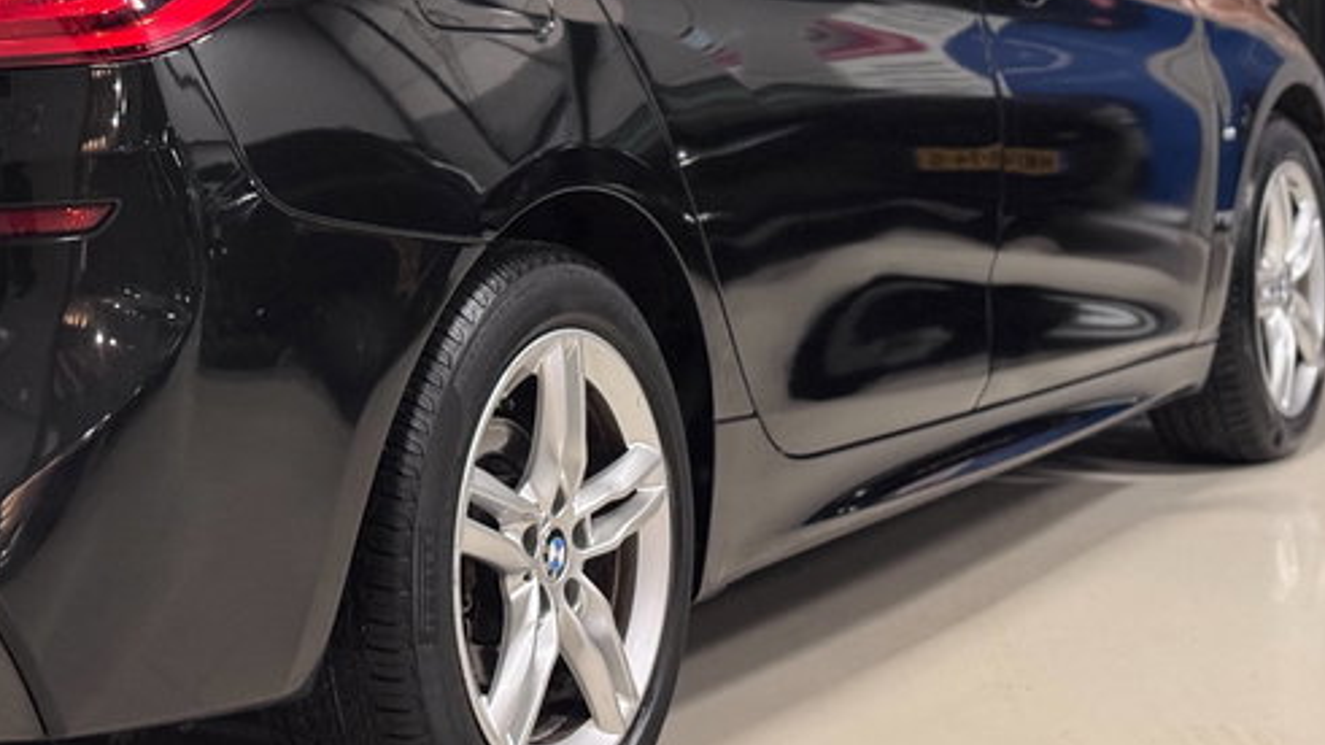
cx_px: 389
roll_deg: +1.2
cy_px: 78
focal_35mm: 81
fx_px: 2845
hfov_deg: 26.0
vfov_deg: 14.8
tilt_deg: -1.8
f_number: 1.78
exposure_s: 1/20
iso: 640
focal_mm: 6.76
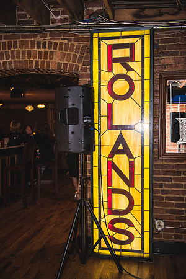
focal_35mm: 40
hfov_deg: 33.4
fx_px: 310
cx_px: 93
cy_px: 140
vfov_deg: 48.5
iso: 450
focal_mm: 40
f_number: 2.8
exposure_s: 1/200
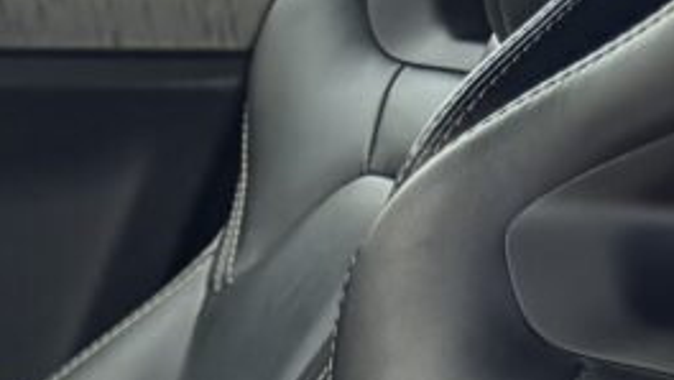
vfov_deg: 6.0
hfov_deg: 8.9
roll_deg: -1.6
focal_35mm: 190
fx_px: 3398
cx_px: -1437
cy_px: 1051
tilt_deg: -26.8
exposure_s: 1/414
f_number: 1.78
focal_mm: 6.76
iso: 100
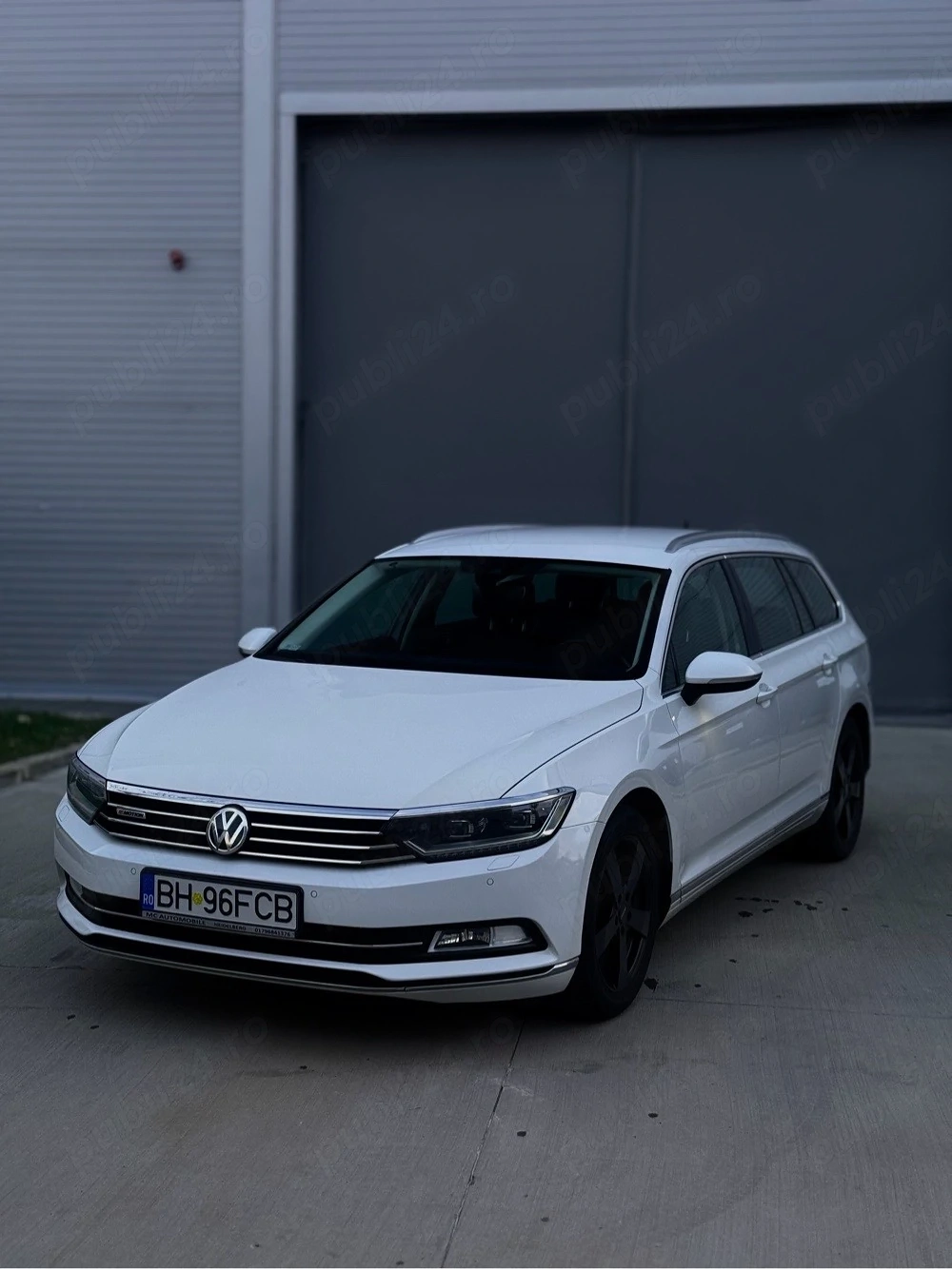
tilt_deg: -2.1
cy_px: 634
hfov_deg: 30.3
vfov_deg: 39.7
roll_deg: -0.9
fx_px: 1761
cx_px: 476
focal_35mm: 48
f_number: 1.78
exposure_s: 1/93
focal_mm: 6.76
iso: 100
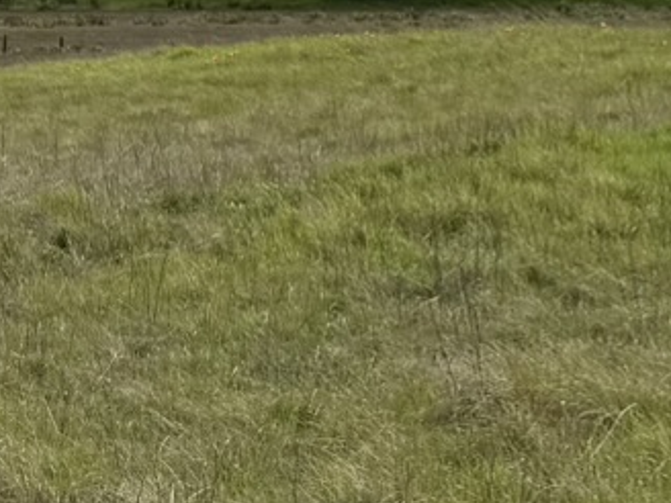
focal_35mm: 150
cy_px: -198
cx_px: 70
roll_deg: +0.1
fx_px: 2908
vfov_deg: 9.7
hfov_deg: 13.1
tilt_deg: +2.2
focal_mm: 6.76
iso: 80
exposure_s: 1/10309
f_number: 1.78
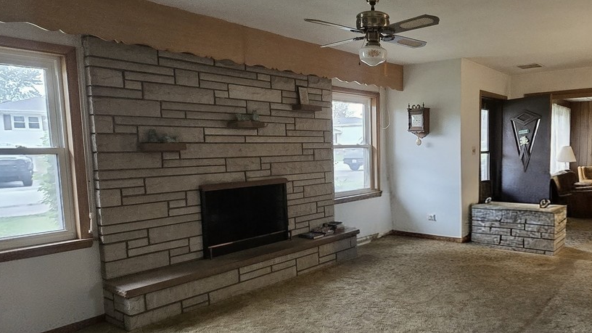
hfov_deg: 71.5
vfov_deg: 45.8
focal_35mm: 25
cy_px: 194
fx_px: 392
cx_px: 403
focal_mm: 2.2
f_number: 2.2
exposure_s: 1/60
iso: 800
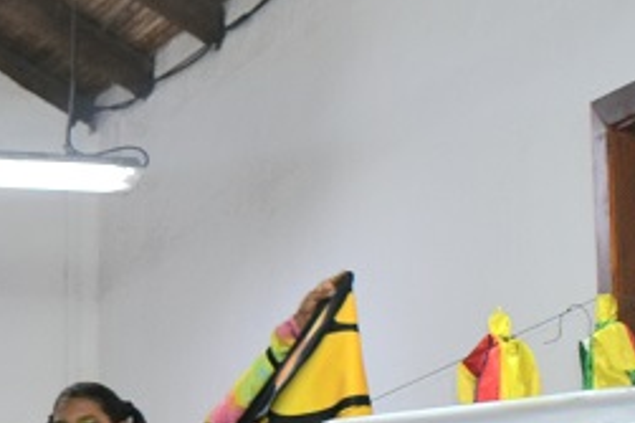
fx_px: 2468
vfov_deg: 9.7
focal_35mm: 140
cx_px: -554
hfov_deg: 13.1
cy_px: 469
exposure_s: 1/80
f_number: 4.5
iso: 800
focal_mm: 18
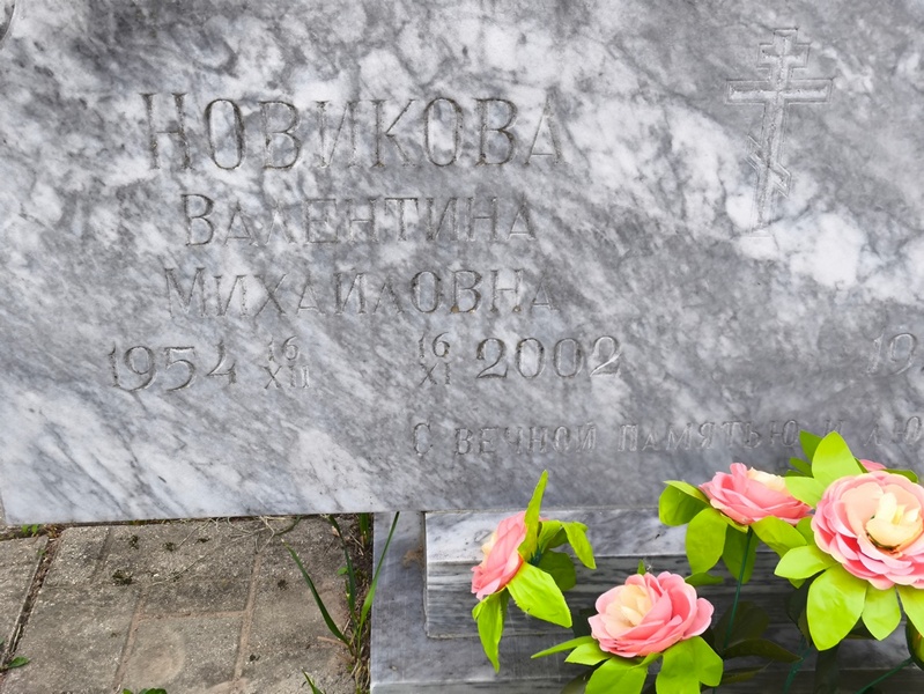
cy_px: 347
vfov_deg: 29.1
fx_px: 1335
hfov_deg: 38.2
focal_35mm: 50
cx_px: 462
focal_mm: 4.71
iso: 64
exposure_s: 1/120
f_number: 1.7
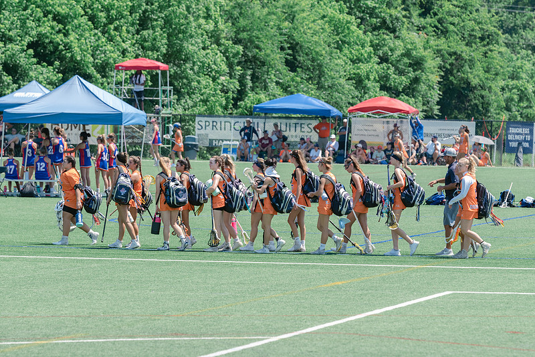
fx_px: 4736
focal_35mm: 319
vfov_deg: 4.3
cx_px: 295
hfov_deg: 6.5
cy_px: 163
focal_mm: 200
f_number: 5
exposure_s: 1/1600
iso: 400
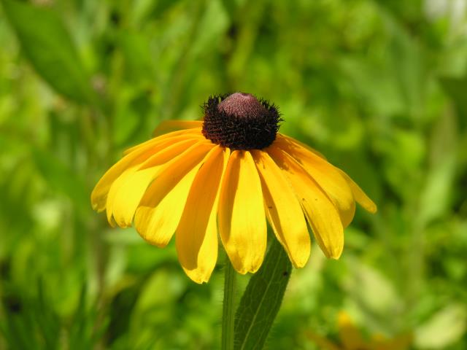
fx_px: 2361
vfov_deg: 8.5
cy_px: 175
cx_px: 234
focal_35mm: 175
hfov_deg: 11.3
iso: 50
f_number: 7.1
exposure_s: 1/160
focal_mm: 44.5
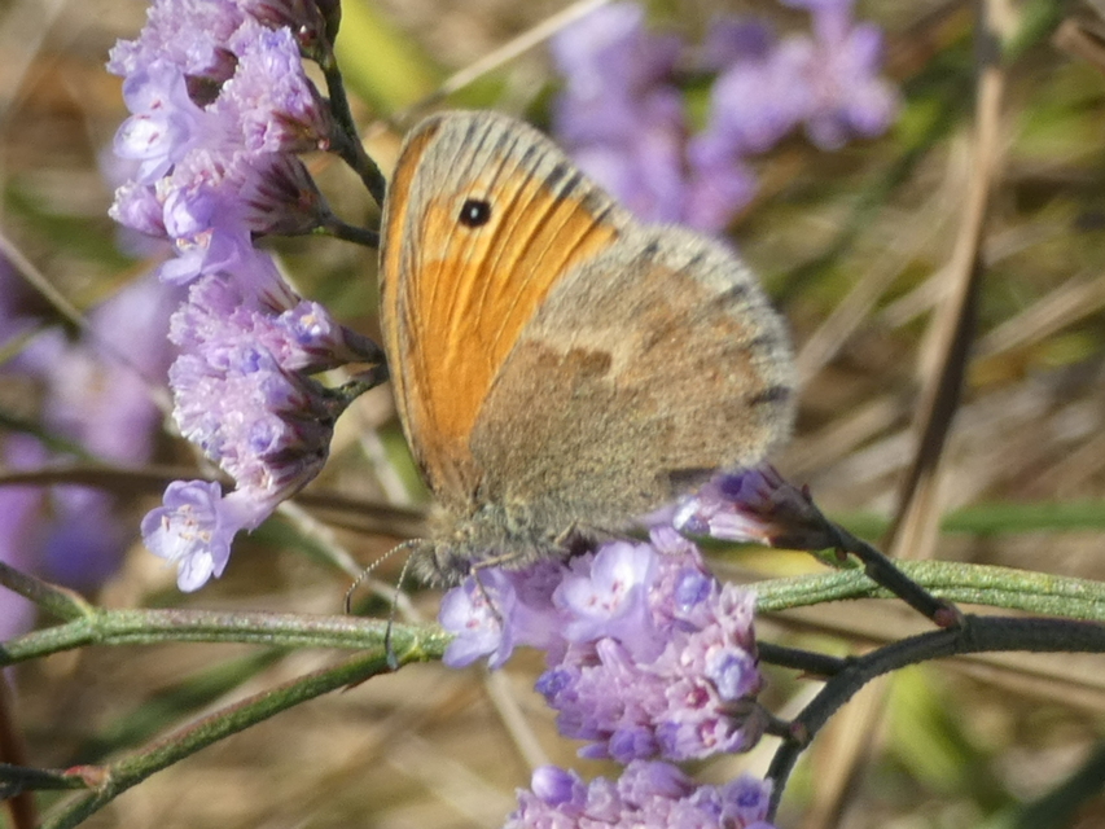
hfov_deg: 10.8
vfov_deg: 8.1
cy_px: 414
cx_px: 552
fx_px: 5842
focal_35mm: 183
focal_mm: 32.7
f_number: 5.5
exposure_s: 1/125
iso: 80
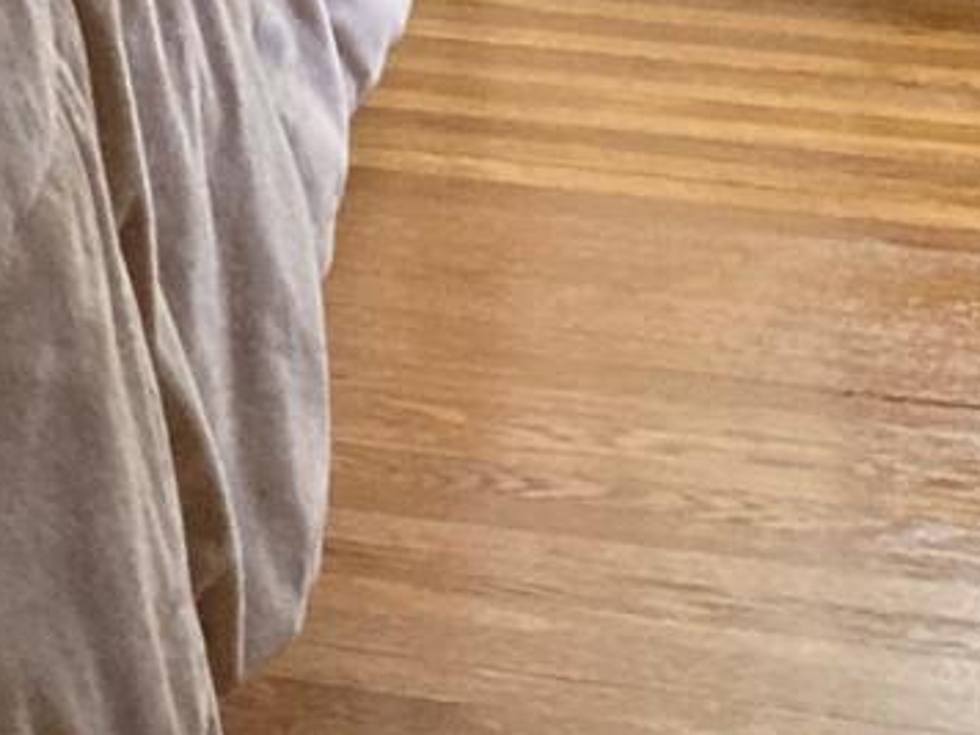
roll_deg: +0.1
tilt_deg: -4.1
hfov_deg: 11.4
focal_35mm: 161
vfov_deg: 8.6
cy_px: -862
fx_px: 4558
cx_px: -809
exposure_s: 1/52
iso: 320
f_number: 1.8
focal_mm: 3.99
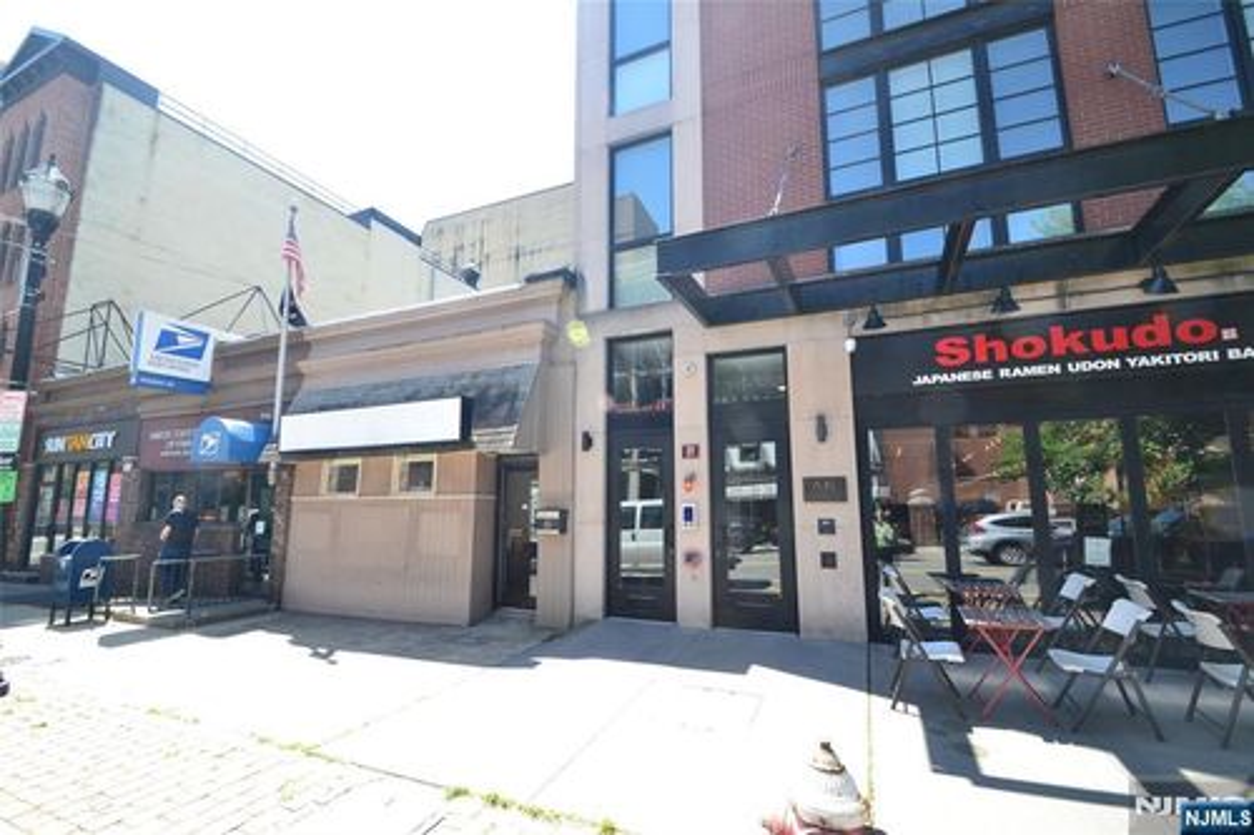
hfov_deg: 100.4
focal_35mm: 15
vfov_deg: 77.3
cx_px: 627
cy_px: 418
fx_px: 522
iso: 400
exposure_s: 1/100
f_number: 9
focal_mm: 10
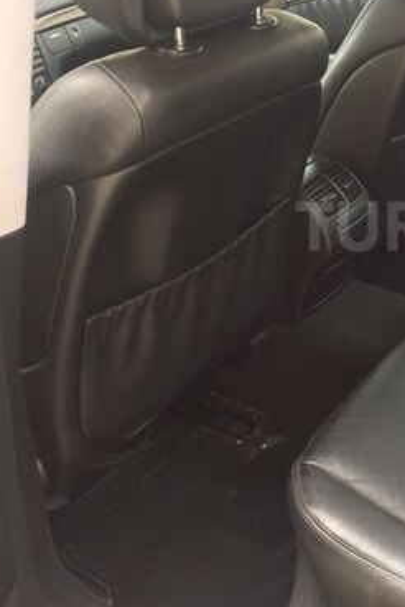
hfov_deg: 23.3
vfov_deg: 36.7
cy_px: 226
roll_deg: -2.2
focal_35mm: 54
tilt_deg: -22.0
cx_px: 464
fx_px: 911
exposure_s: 1/50
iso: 40
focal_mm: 4.15
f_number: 2.2
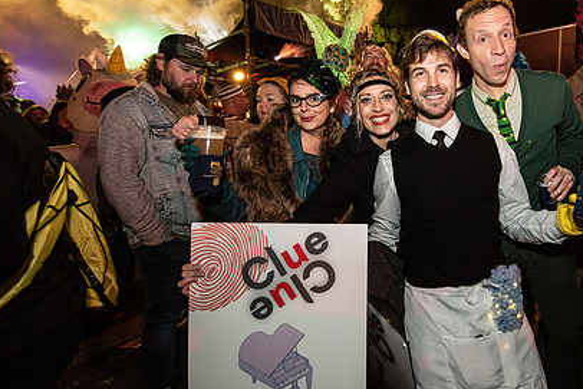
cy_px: 176
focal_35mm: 20
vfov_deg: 61.9
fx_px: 324
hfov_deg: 80.2
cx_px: 404
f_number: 3.5
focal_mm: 14
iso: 2000
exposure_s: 1/60
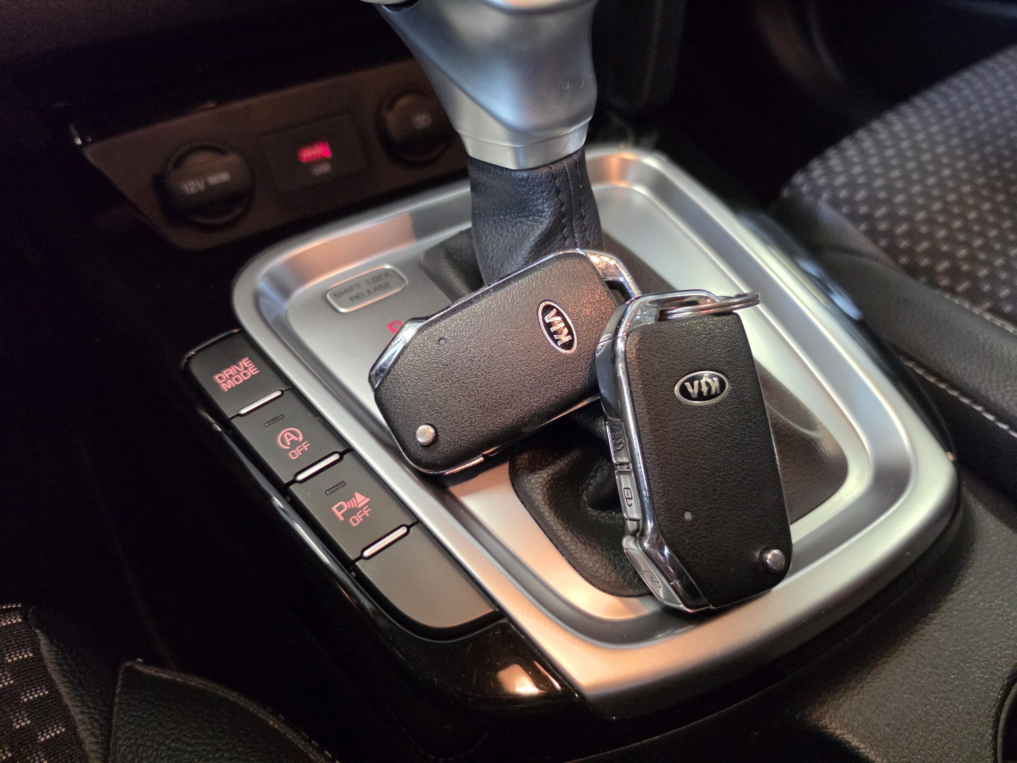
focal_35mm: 23
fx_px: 676
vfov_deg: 58.9
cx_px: 508
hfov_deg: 73.9
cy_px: 382
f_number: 1.4
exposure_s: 1/100
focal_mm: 6.5
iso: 1600
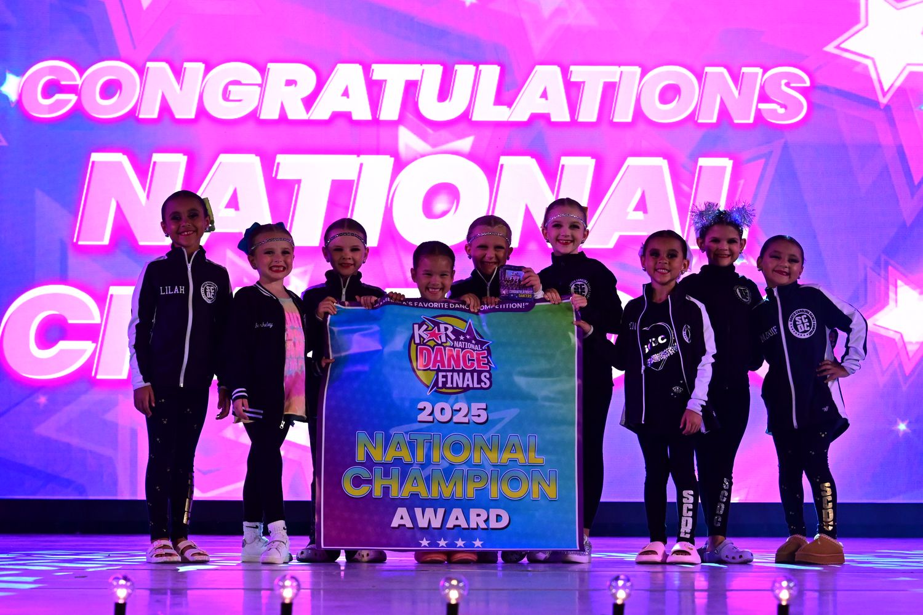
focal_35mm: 105
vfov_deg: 13.0
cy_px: 308
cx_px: 462
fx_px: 2691
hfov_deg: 19.5
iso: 3200
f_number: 5
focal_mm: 70
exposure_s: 1/800
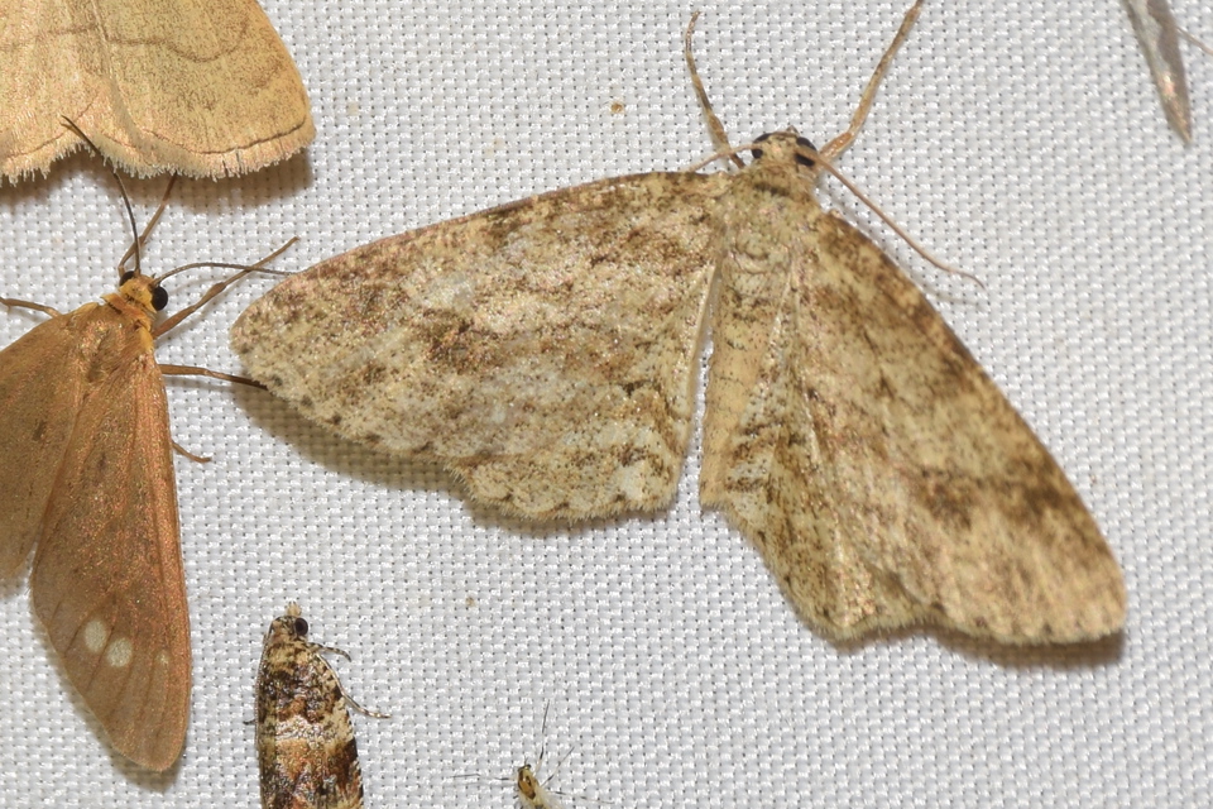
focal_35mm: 210
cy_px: 404
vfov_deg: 6.5
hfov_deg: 9.8
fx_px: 7075
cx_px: 606
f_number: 13
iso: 100
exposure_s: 1/160
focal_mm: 140
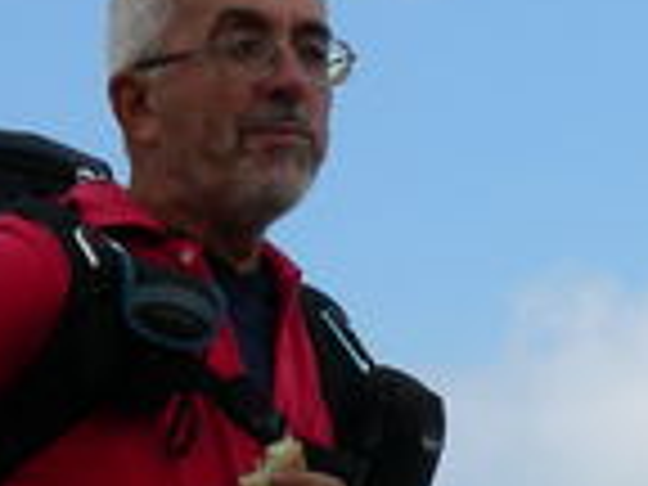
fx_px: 7338
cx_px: 752
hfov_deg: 5.0
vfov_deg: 3.8
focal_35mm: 392
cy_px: 344
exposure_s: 1/376
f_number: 5.6
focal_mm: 18.9
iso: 50
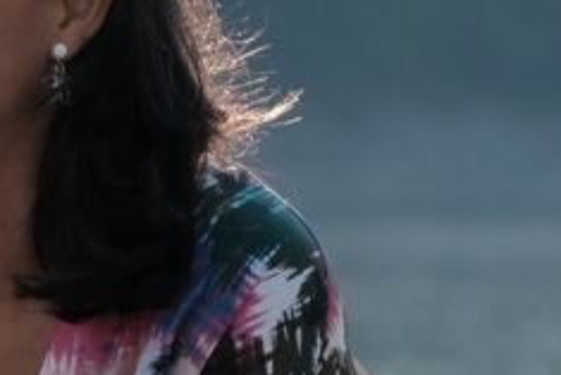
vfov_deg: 1.6
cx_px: 17
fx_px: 13285
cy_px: 284
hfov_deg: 2.4
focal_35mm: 852
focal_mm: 174.3
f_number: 6.3
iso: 640
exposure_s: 1/1000
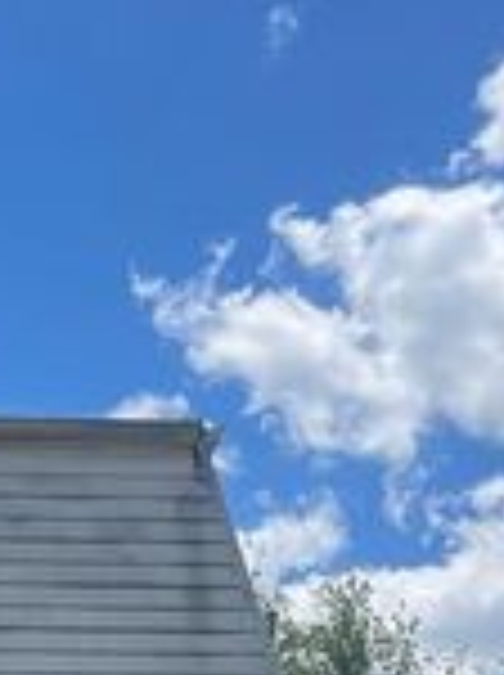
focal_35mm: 116
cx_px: -90
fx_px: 2258
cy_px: 1091
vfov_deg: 15.3
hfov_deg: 12.5
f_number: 1.6
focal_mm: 5.1
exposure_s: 1/3049
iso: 50
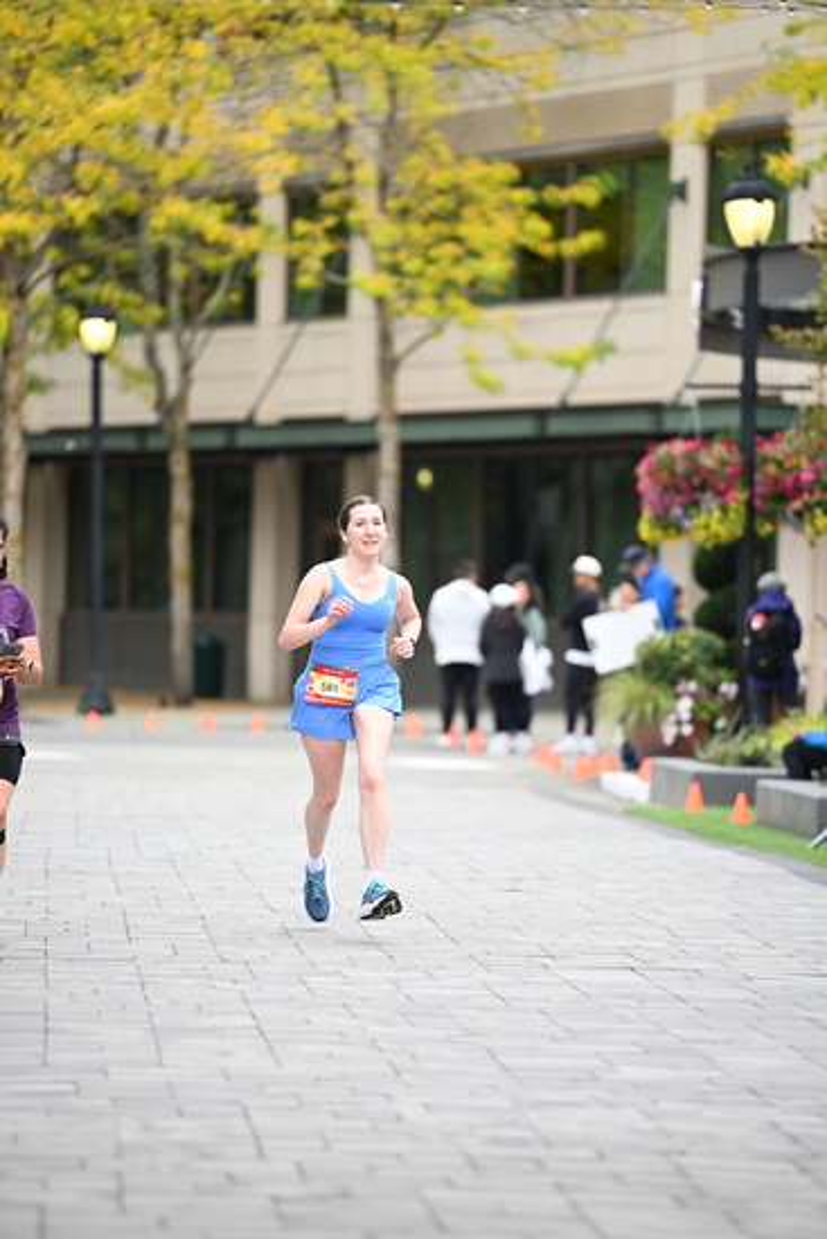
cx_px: 414
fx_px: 6887
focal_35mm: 200
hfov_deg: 6.9
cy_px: 620
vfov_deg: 10.3
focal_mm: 200
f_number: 2.8
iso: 640
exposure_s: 1/1600
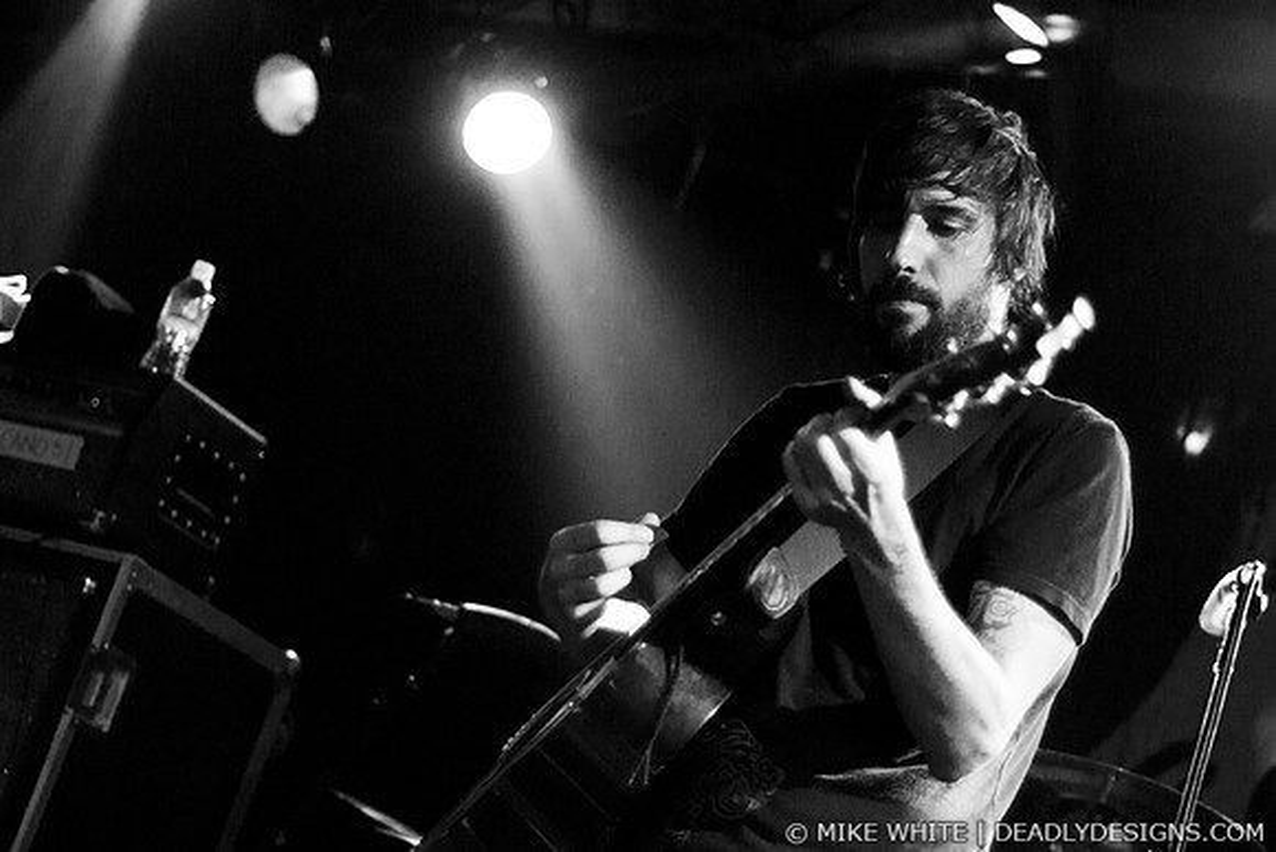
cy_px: 426
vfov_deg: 18.2
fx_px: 2659
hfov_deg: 27.0
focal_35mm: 75
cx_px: 638
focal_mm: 50
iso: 1000
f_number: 1.8
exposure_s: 1/40
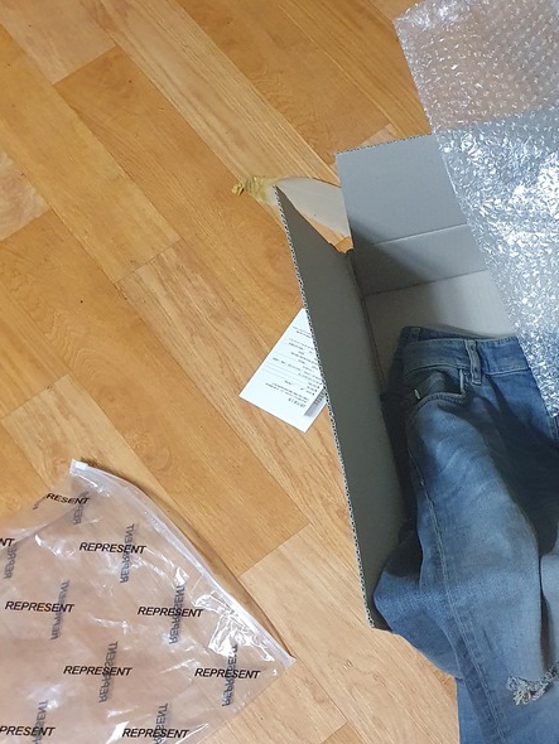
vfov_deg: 40.0
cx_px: 498
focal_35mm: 47
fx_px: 1011
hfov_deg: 29.7
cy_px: 484
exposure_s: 1/40
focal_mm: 4.32
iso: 640
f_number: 2.4
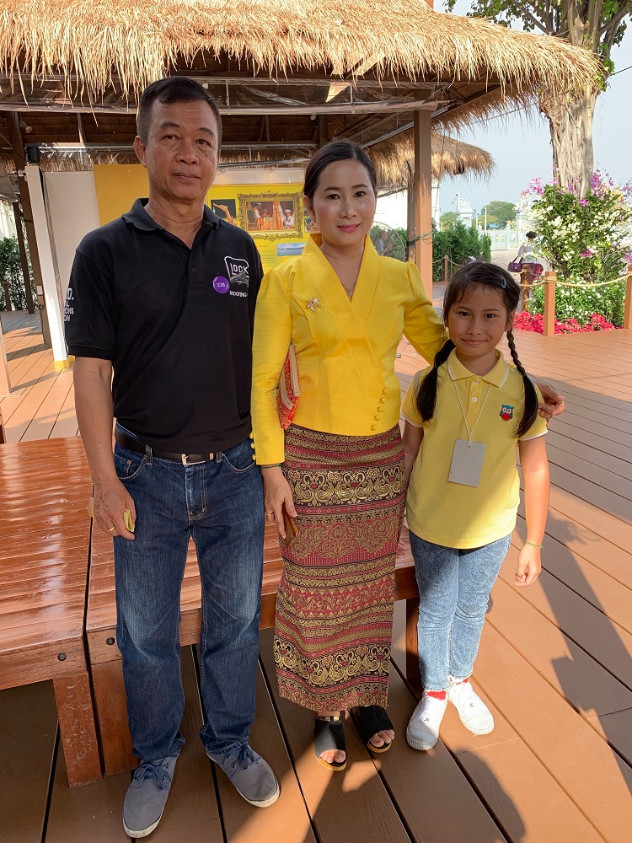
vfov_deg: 67.3
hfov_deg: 53.1
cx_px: 316
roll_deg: +2.3
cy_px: 422
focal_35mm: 26
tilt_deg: -15.8
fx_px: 633
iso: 25
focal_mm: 4.25
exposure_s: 1/413
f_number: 1.8
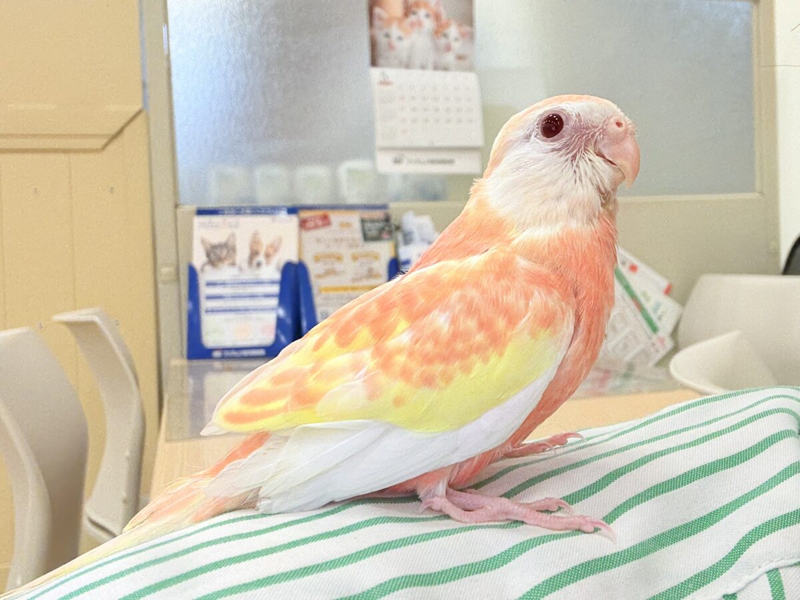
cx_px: 400
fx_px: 693
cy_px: 300
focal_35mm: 30
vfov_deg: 46.8
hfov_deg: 60.0
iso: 50
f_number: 1.9
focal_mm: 2.69
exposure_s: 1/50
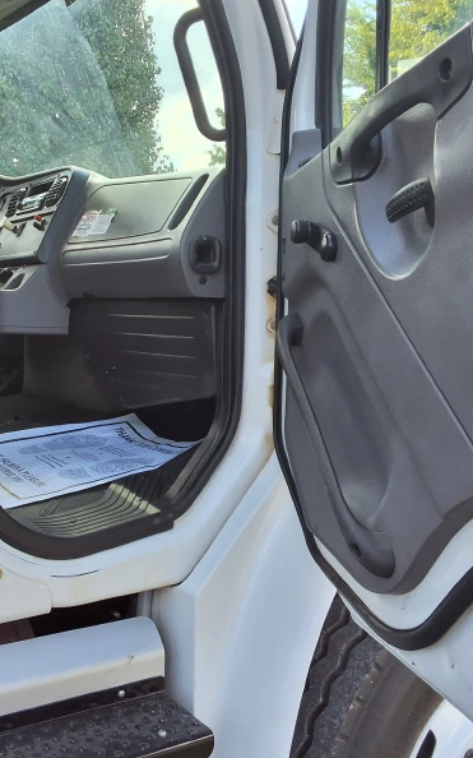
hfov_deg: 31.3
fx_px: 825
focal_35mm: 40
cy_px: 382
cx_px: 106
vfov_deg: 49.3
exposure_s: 1/448
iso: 32
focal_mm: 2.91
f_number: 1.9
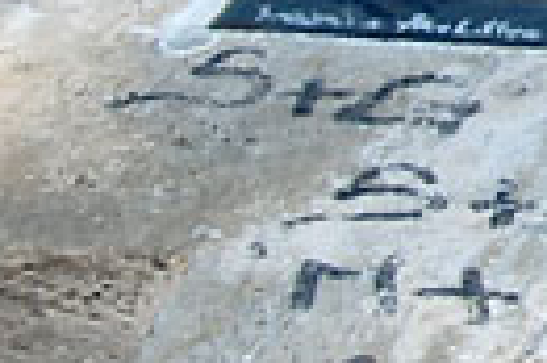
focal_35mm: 171
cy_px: -290
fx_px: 2595
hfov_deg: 10.5
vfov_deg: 7.8
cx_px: 1282
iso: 100
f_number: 8
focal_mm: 24
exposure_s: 1/90
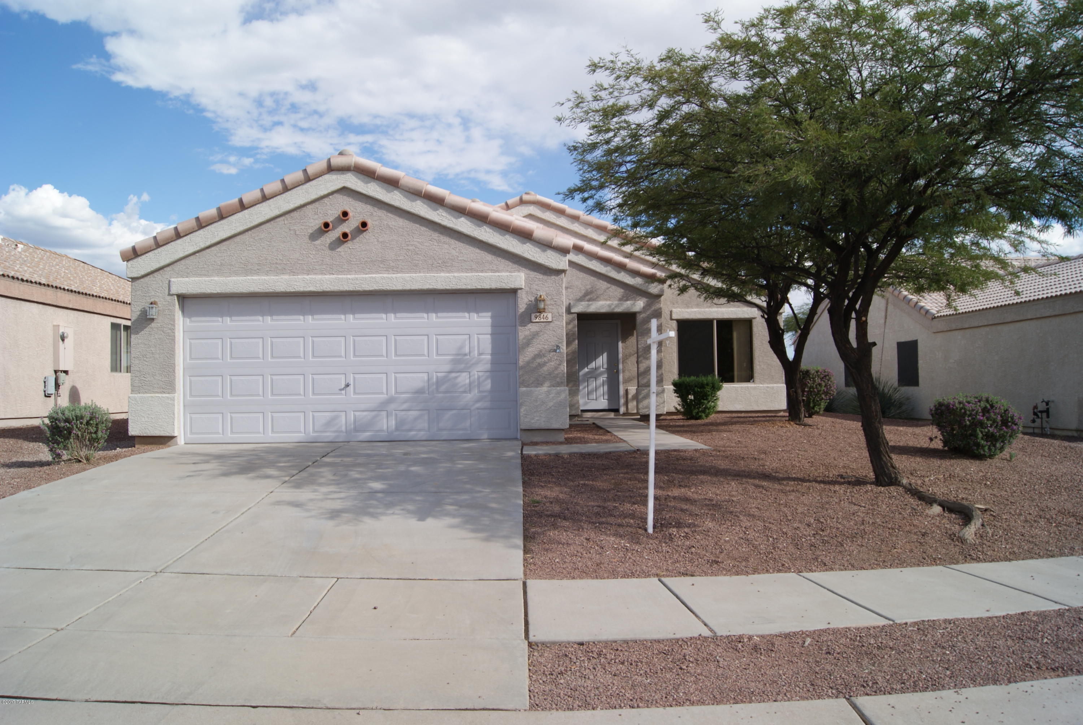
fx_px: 813
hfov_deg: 67.3
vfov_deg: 48.0
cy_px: 362
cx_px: 542
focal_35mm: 27
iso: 100
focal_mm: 18
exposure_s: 1/125
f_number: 10
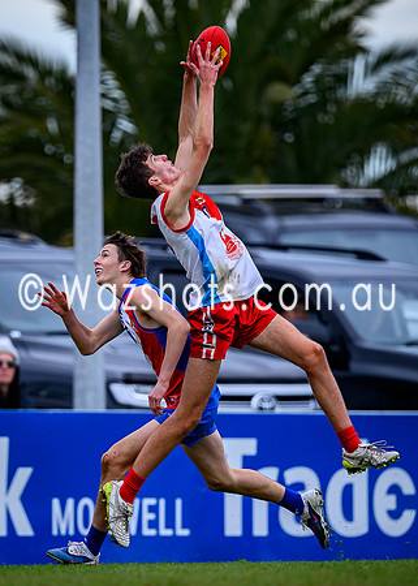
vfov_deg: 2.3
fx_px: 14548
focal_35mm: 875
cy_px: 328
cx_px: 139
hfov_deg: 1.6
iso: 500
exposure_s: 1/1600
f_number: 4
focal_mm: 500
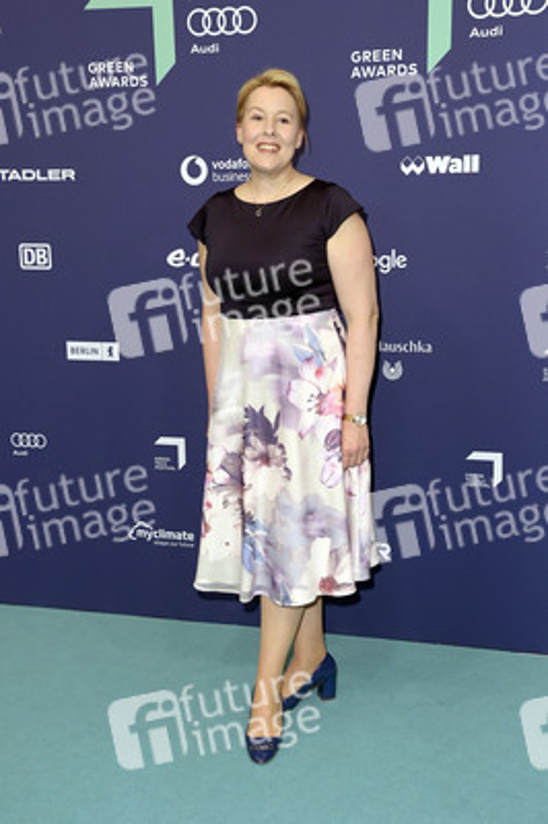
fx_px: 1144
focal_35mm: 50
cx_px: 274
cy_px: 412
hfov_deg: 26.9
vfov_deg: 39.6
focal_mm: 50
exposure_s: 1/250
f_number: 5.6
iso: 800
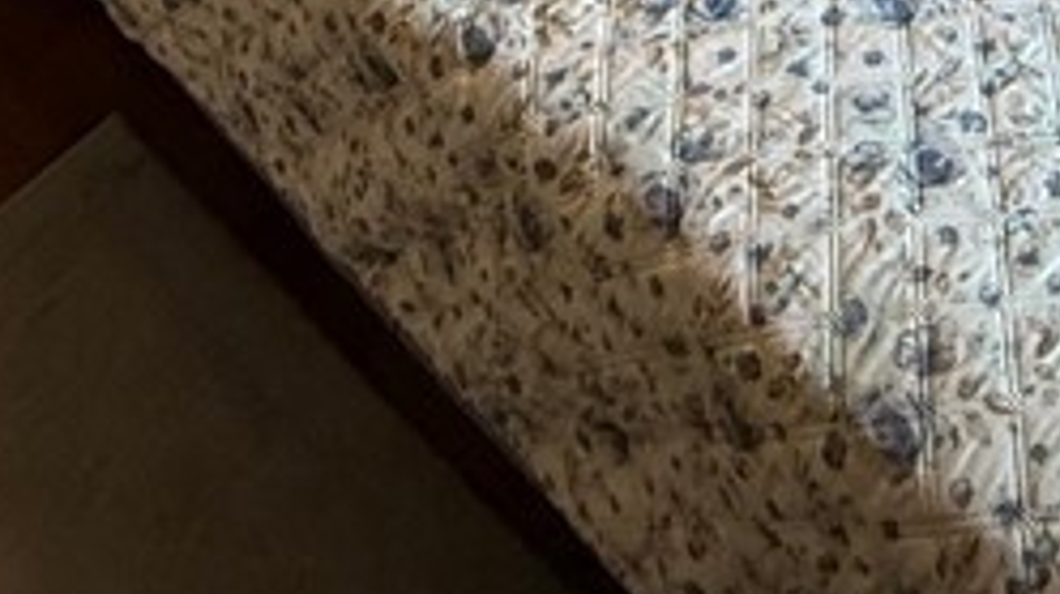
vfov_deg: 12.9
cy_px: -949
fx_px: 1769
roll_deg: +0.5
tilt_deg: -20.9
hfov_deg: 32.4
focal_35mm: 63
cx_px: 863
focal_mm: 2.22
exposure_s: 1/120
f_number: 2.2
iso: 200
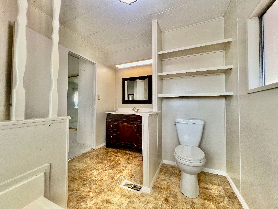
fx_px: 104
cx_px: 139
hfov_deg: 106.2
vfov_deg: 89.9
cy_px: 104
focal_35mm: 13
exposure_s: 1/60
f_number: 1.8
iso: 200
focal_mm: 1.57
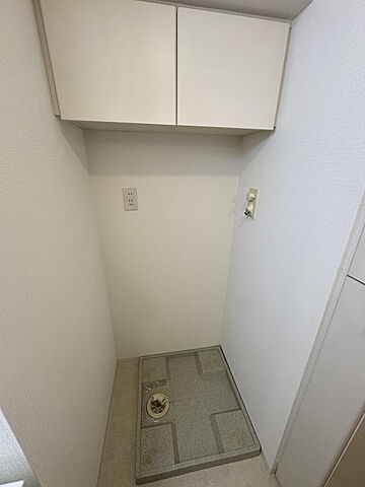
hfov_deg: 85.7
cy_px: 244
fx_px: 197
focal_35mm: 14
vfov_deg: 102.1
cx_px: 182
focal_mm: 2.22
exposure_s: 1/50
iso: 200
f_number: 2.2
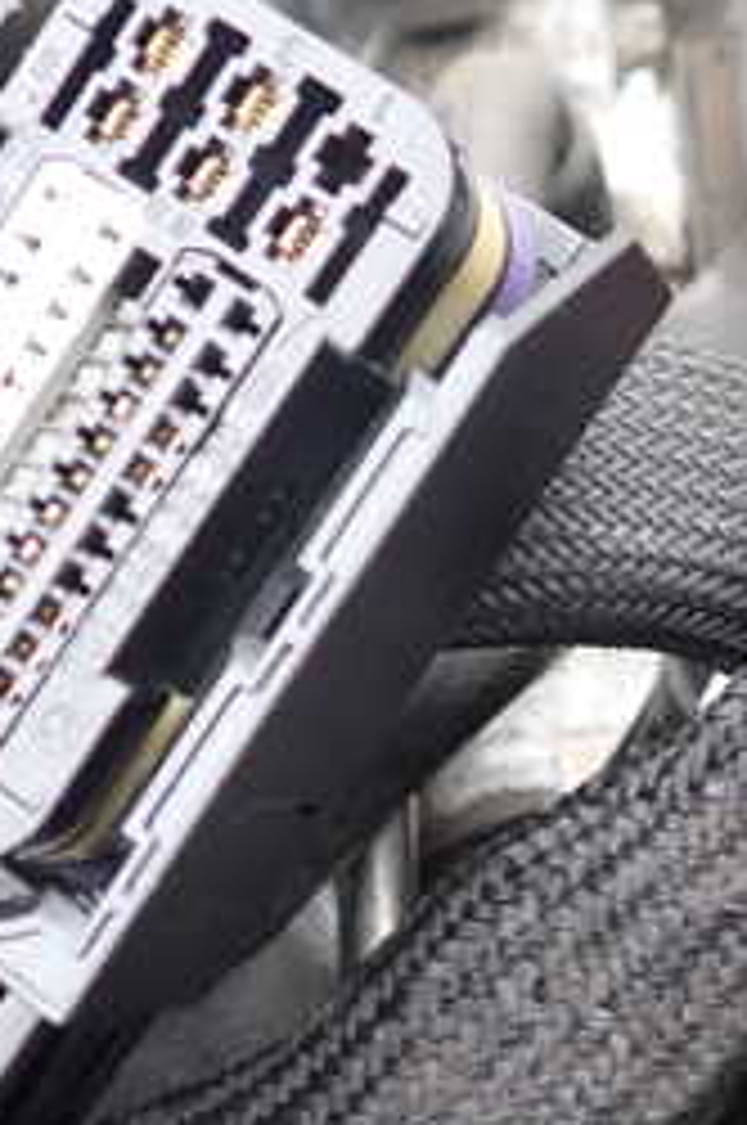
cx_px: 454
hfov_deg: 18.1
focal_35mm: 75
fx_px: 2341
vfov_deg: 27.0
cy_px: 684
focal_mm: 5.4
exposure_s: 1/60
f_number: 2.3
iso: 160
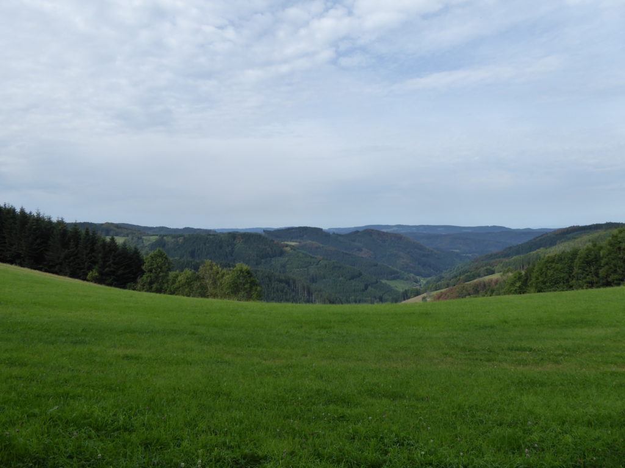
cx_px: 312
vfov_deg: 54.9
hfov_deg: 69.4
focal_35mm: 25
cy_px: 234
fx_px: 451
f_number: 3.3
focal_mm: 4.3
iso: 160
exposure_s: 1/1000
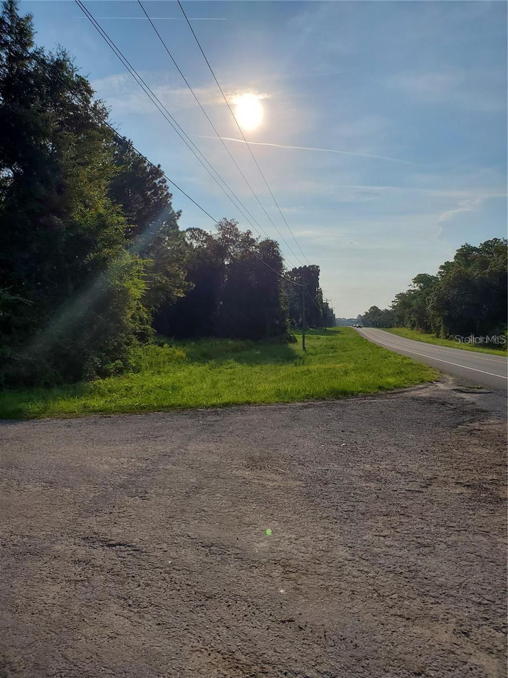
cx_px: 254
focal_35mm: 26
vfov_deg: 67.3
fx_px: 509
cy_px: 339
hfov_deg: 53.1
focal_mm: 4.3
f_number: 2.4
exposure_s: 1/6689
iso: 50
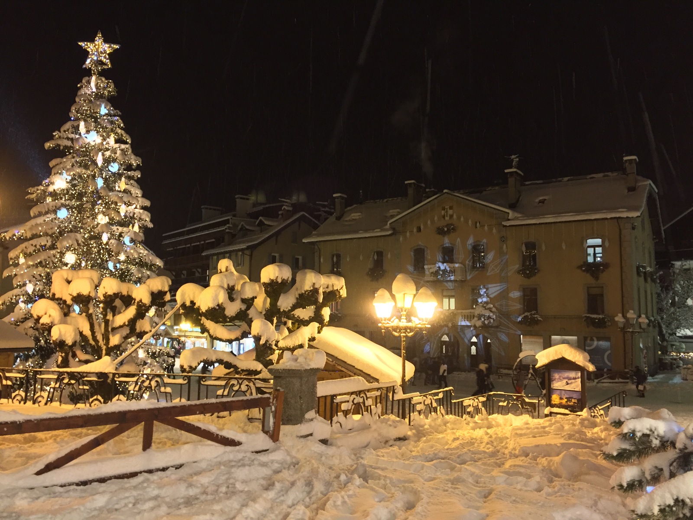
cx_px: 346
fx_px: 581
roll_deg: -0.3
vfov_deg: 48.2
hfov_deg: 61.7
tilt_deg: +5.6
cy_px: 260
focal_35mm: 29
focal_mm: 4.15
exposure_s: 1/20
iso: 250
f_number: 2.2
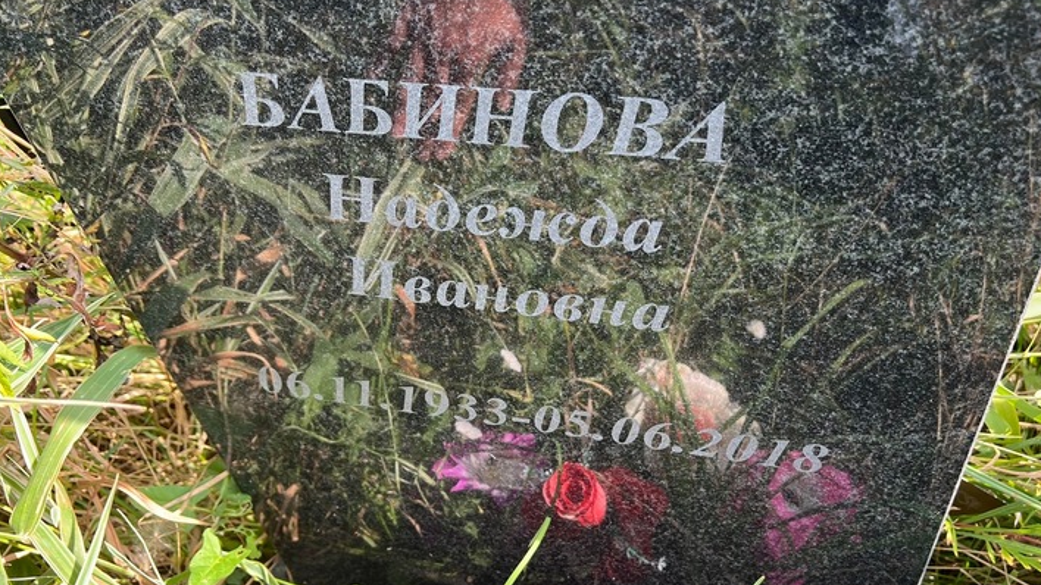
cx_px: 584
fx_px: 883
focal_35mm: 32
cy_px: 342
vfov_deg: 36.6
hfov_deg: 60.8
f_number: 1.5
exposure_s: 1/244
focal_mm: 5.7
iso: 50
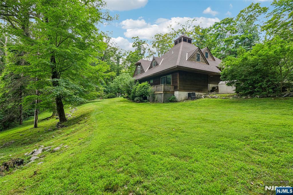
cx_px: 146
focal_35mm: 16
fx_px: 130
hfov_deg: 96.8
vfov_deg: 73.7
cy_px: 98
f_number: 8
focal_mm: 16
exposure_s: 1/30
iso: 200
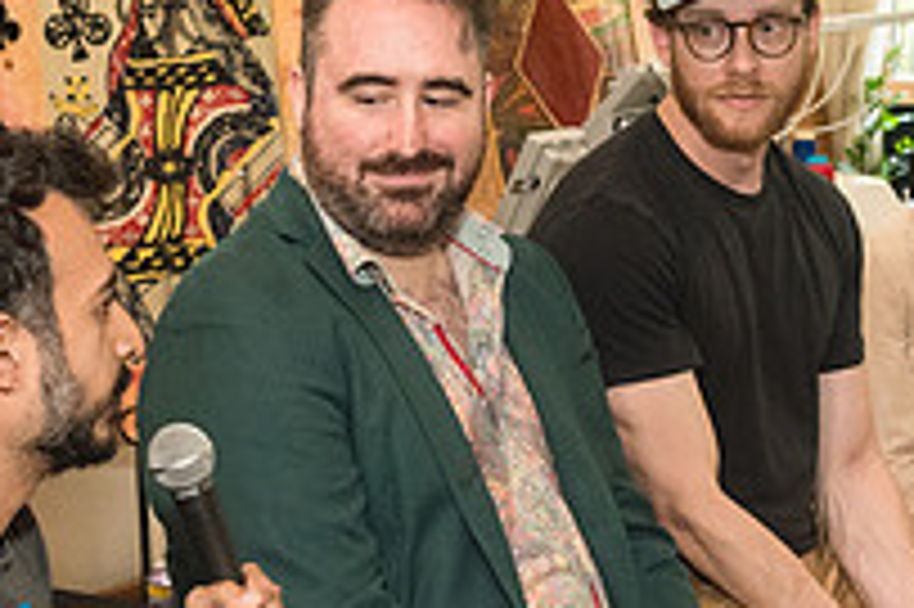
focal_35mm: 100
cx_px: 482
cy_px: 408
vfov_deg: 13.6
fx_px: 2537
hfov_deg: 20.4
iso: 4000
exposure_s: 1/200
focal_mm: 35
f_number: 4.5
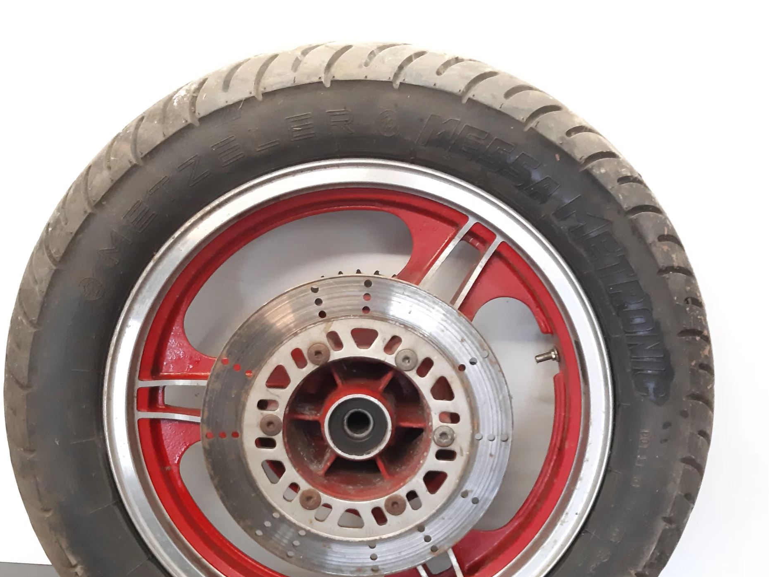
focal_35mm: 37
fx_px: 822
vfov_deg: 38.4
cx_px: 380
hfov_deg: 50.1
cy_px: 369
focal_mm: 3.93
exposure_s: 1/50
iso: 500
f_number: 1.7
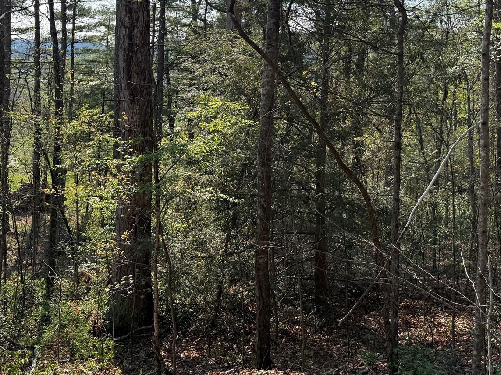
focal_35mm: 43
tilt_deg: -2.2
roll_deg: -2.1
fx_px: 622
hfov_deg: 43.7
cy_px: 97
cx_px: 295
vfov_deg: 33.0
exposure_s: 1/2445
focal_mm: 6.76
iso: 100
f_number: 1.78
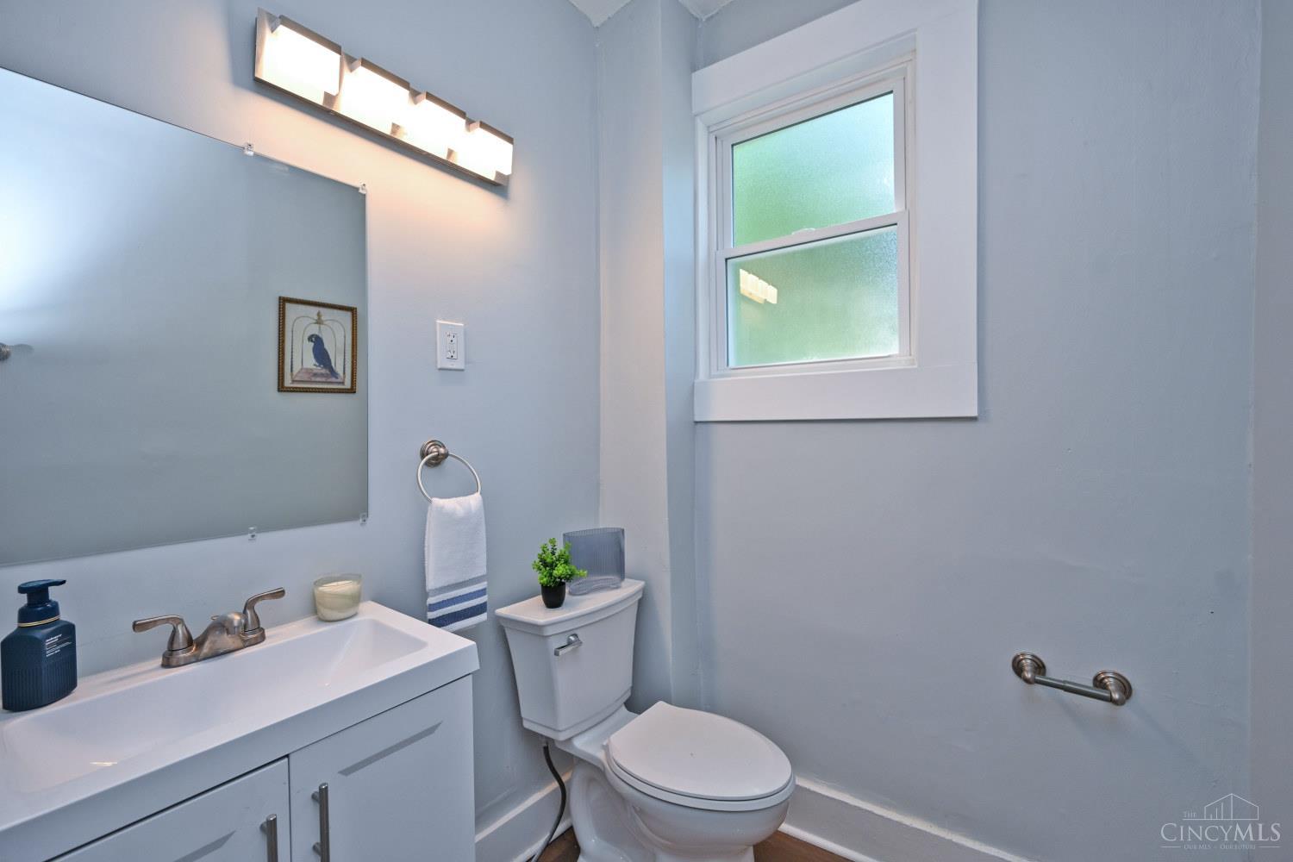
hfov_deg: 100.4
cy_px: 431
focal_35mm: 15
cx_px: 646
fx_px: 539
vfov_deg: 77.3
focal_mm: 15
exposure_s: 1/80
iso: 200
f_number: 4.5
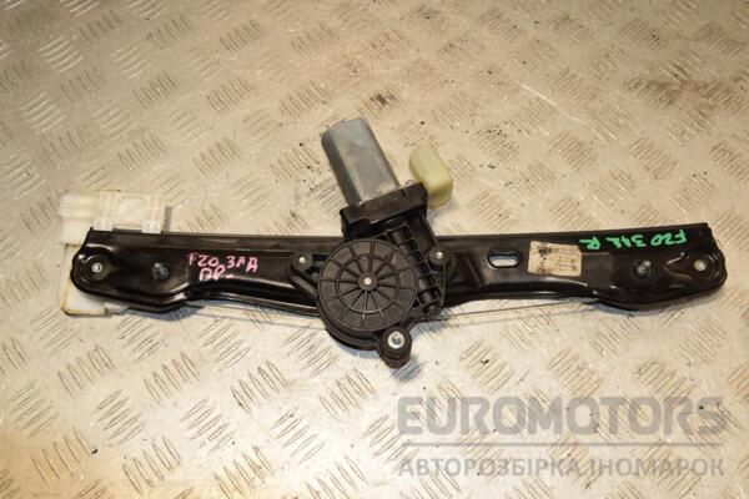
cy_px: 250
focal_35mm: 38
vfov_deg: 35.5
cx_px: 374
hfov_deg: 51.3
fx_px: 780
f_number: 9
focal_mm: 25
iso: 800
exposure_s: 1/200
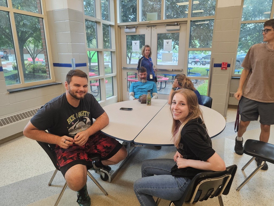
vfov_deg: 58.9
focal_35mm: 23
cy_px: 103
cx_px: 137
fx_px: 182
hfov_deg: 73.9
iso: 200
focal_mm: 6.3
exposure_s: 1/120
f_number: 1.7
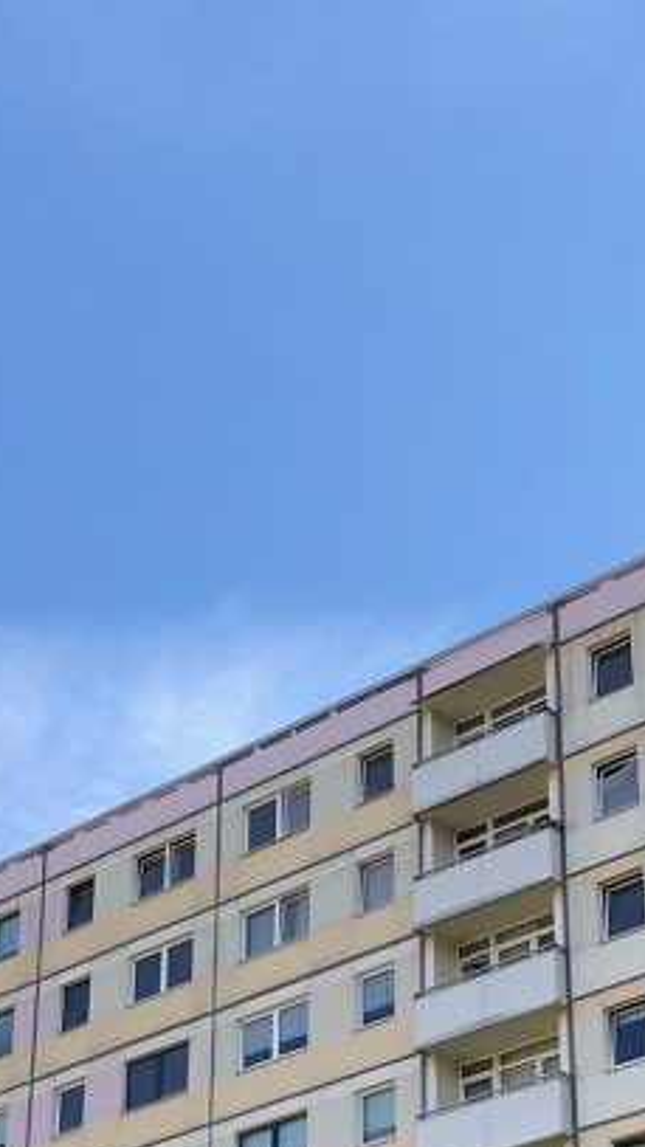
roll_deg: -2.3
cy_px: 1133
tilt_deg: +24.8
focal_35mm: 75
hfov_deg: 16.0
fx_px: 2280
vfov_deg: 26.8
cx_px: 180
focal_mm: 3.99
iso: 20
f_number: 1.8
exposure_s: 1/906
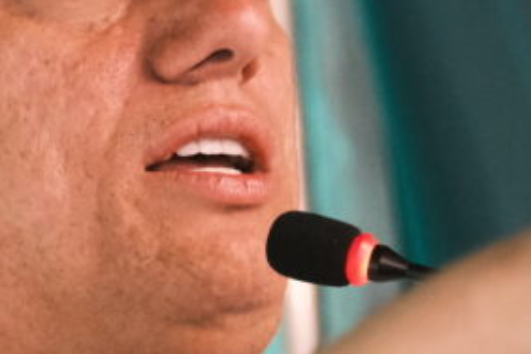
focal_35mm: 644
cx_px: 247
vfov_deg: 2.1
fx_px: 9498
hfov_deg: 3.2
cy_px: 235
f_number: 2.8
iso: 5000
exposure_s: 1/160
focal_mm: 115
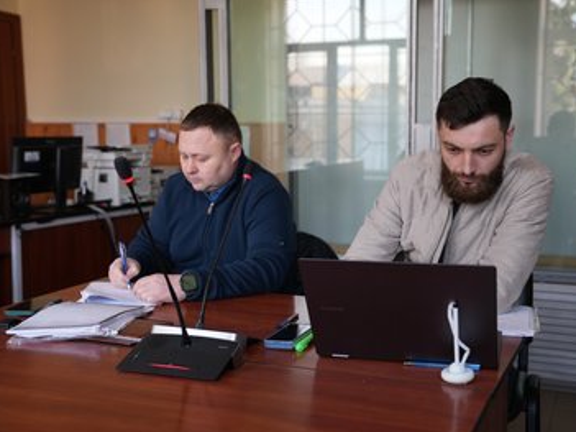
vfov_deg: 32.2
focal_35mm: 45
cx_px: 323
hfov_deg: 42.0
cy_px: 216
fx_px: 749
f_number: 3.5
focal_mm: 41
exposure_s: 1/50
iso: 200
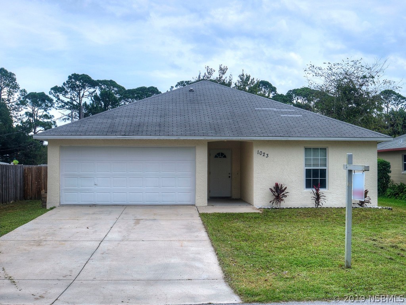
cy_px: 152
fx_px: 469
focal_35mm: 40
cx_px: 203
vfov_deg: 36.0
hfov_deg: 46.8
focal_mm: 20
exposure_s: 1/320
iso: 200
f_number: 8
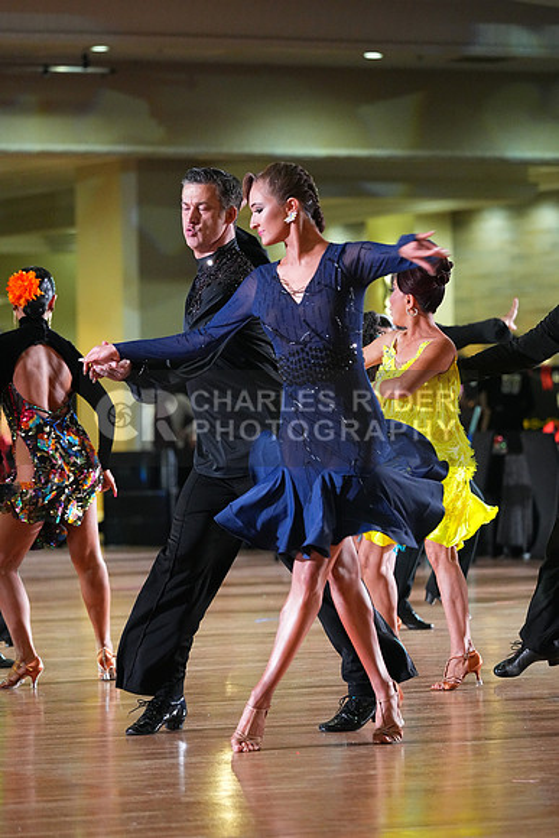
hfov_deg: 8.0
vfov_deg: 12.0
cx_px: 280
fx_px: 3980
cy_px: 419
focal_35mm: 171
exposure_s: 1/400
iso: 8000
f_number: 4.5
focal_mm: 171
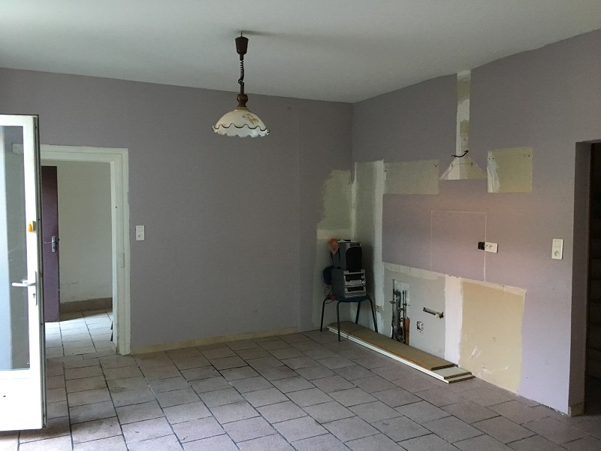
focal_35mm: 29
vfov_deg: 48.2
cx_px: 300
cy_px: 226
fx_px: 503
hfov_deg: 61.7
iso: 200
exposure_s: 1/25
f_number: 2.2
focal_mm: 4.15
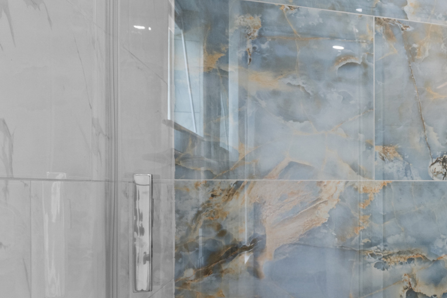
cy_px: 187
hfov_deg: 29.3
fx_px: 608
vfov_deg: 27.4
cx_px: 629
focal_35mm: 49
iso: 320
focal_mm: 15
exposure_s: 1/8
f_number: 9
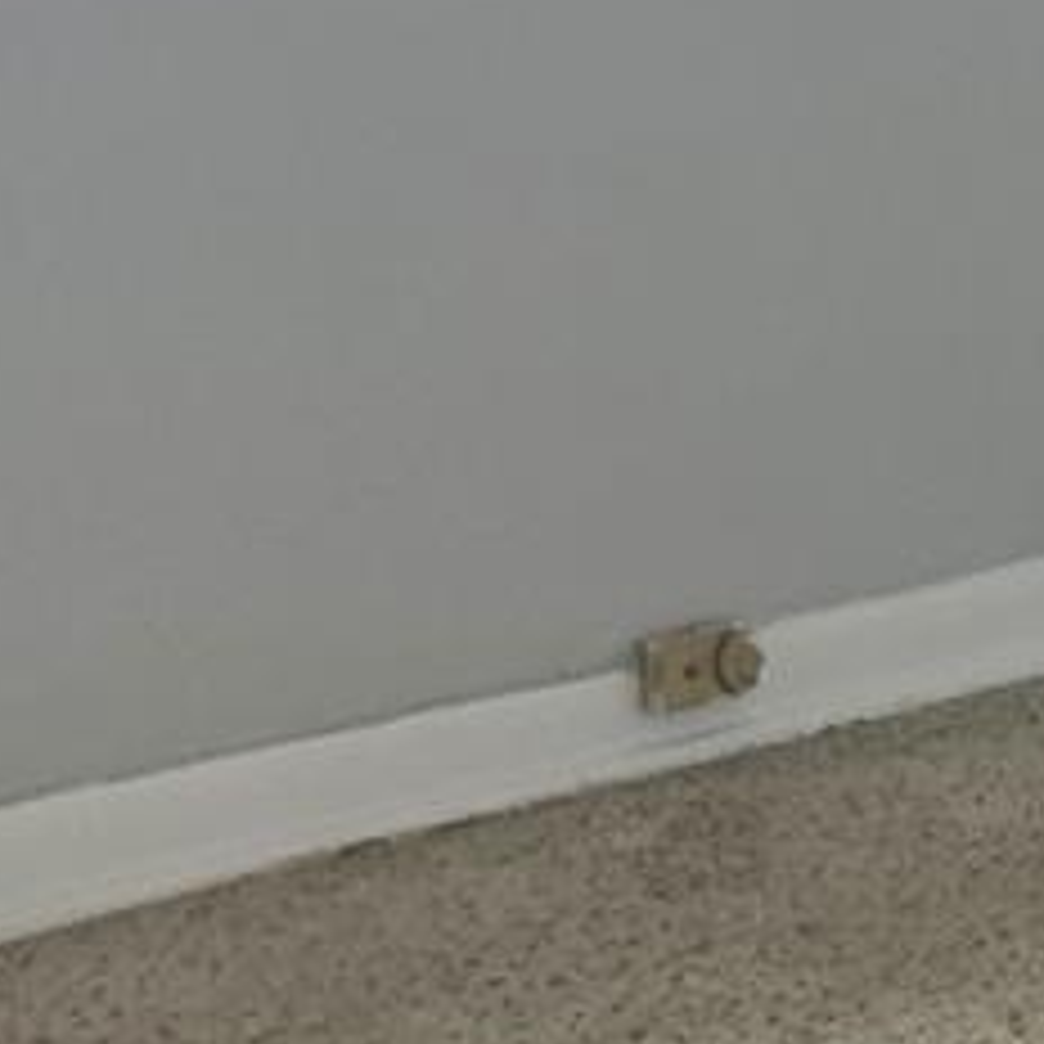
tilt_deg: -0.6
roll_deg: +2.7
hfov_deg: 13.0
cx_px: 1989
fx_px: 4060
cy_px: -387
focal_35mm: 119
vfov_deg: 14.0
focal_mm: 4.25
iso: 250
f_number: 1.8
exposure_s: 1/60
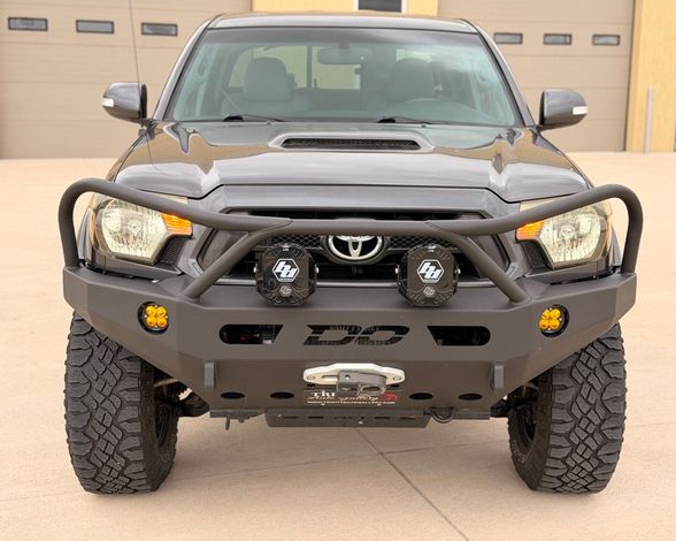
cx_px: 340
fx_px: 1020
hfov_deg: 36.7
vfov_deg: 29.7
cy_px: 267
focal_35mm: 51
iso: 80
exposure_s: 1/885
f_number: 1.78
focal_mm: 6.76
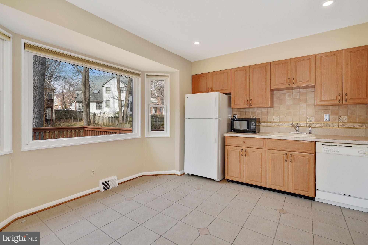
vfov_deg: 73.8
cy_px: 122
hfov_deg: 96.7
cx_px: 184
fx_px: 164
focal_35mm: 16
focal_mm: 16
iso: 200
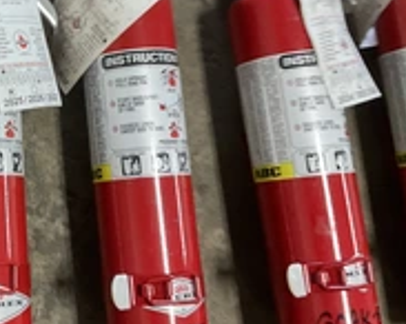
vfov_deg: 24.5
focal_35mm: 62
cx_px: -18
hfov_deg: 28.3
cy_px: 129
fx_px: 744
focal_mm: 3
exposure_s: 1/60
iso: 200
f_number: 1.8
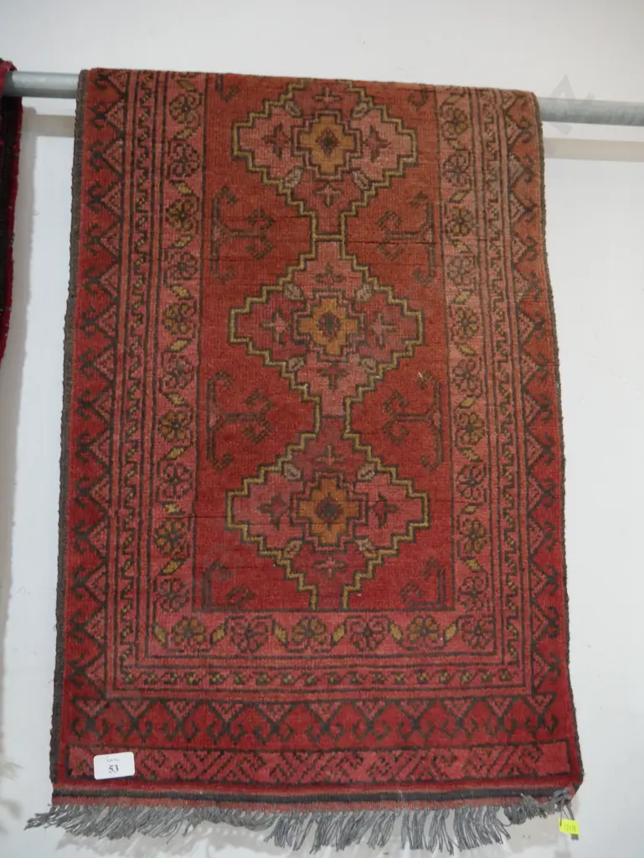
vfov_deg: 63.4
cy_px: 429
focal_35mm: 28
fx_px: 694
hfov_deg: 49.8
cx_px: 322
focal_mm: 14
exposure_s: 1/60
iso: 1600
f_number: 3.5
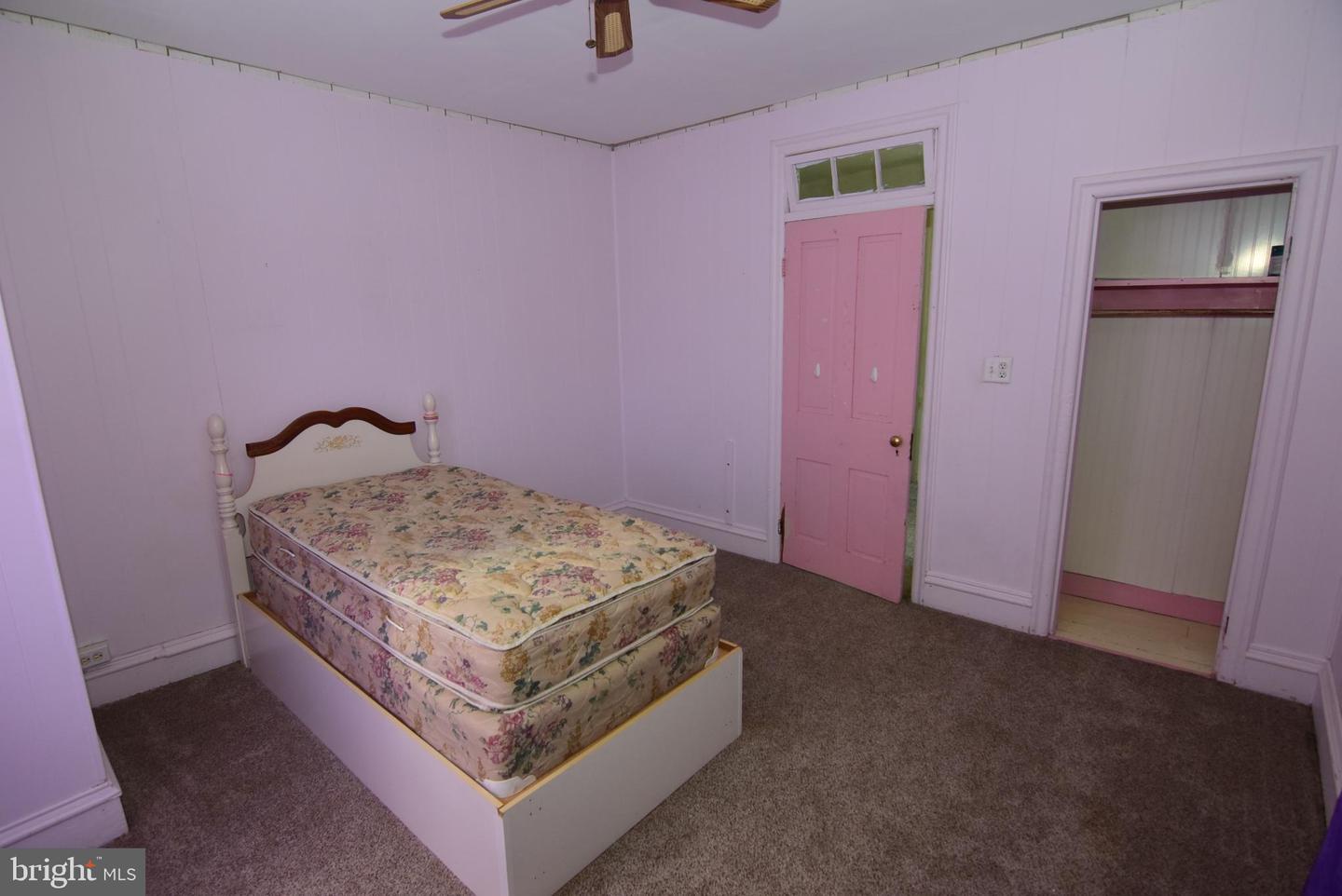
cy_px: 448
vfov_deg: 72.1
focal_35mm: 16
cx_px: 671
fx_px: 615
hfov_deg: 94.9
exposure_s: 1/60
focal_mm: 11
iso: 800
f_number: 7.1
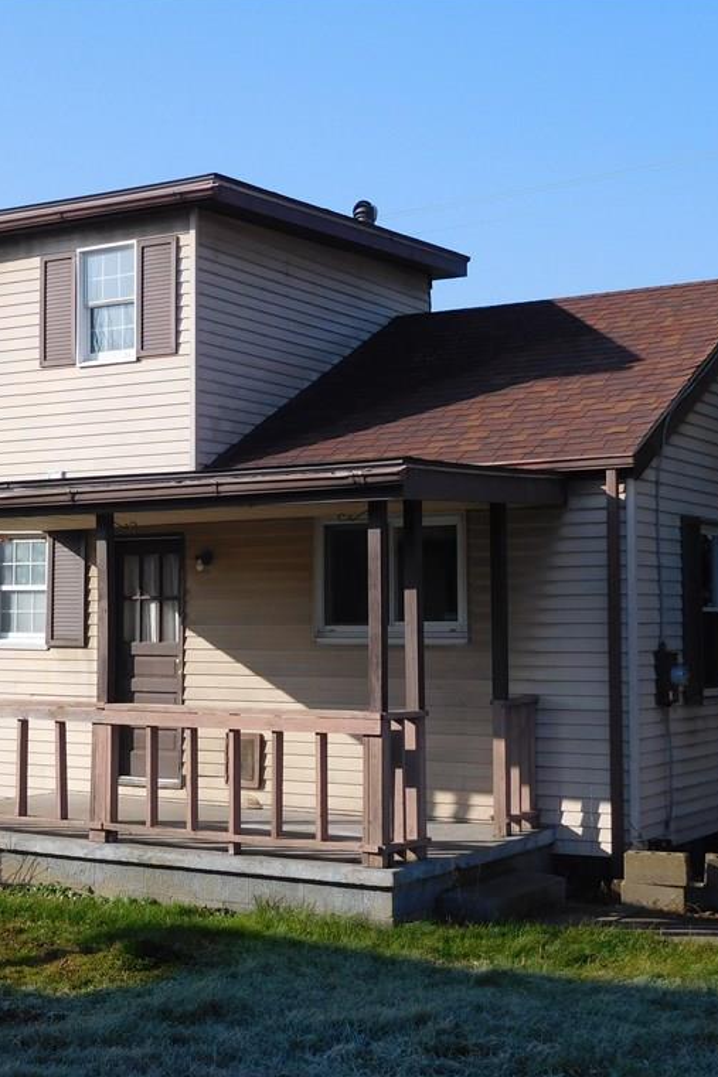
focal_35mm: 56
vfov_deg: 35.6
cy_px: 535
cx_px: 173
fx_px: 1676
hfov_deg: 23.9
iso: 125
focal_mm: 7.1
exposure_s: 1/1000
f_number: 3.9
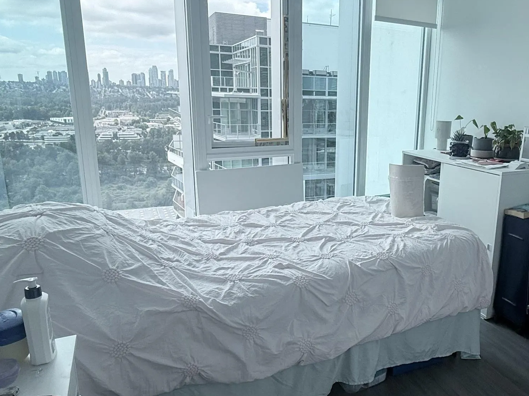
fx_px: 443
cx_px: 346
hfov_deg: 60.4
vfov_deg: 48.2
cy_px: 200
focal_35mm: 29
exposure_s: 1/319
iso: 50
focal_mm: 2.22
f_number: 2.2
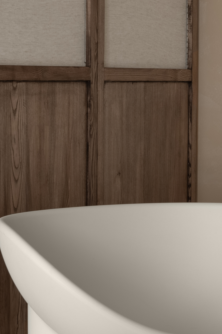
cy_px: 119
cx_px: 225
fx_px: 1371
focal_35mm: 148
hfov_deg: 9.2
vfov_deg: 13.9
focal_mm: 50
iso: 250
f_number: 10
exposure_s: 1/13
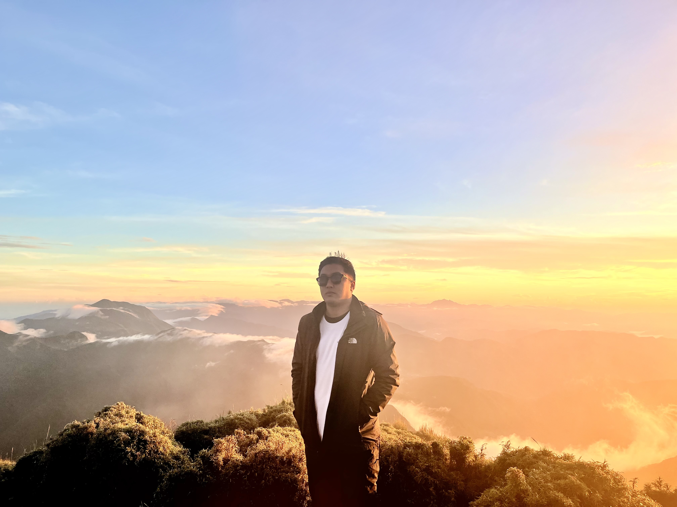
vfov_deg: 53.1
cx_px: 338
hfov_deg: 67.3
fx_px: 508
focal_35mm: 26
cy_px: 254
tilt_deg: +4.5
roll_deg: +0.6
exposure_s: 1/532
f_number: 1.6
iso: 50
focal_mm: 5.1
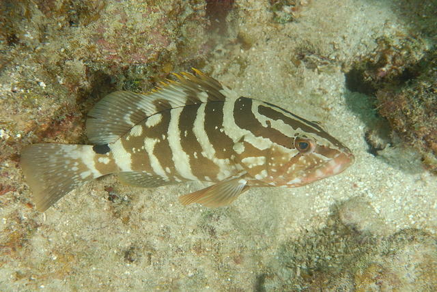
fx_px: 838
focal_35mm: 69
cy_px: 146
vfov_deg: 19.8
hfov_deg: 29.2
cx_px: 218
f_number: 9
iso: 100
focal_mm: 46
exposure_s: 1/250
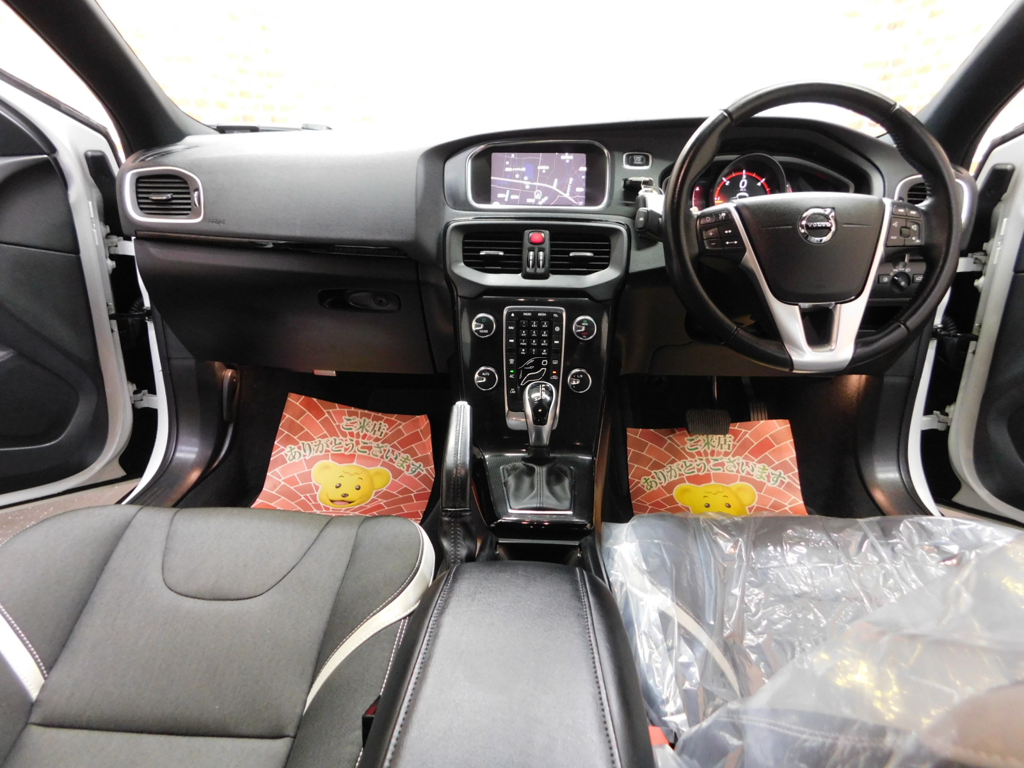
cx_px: 512
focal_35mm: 23
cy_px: 384
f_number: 3
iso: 400
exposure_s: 1/10
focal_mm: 4
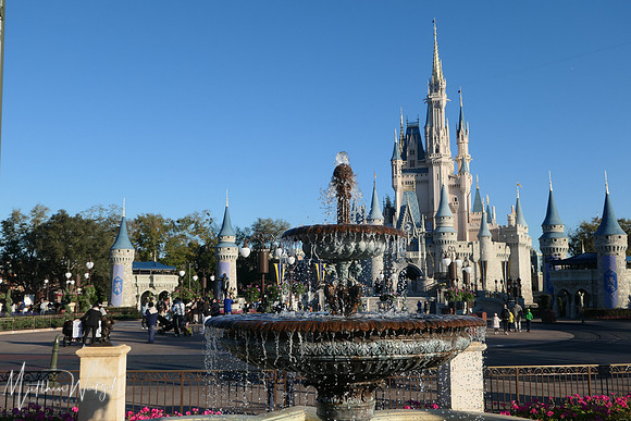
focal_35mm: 36
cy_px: 210
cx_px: 316
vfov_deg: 36.9
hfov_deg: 53.1
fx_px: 631
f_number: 5.6
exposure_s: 1/800
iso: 200
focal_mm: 13.1
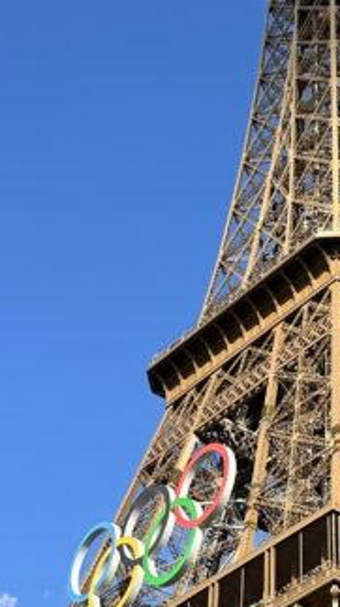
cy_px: 263
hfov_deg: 14.4
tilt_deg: +41.9
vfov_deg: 25.6
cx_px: 291
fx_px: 1334
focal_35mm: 83
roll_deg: -1.0
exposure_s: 1/2591
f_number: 1.78
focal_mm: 6.86
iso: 80
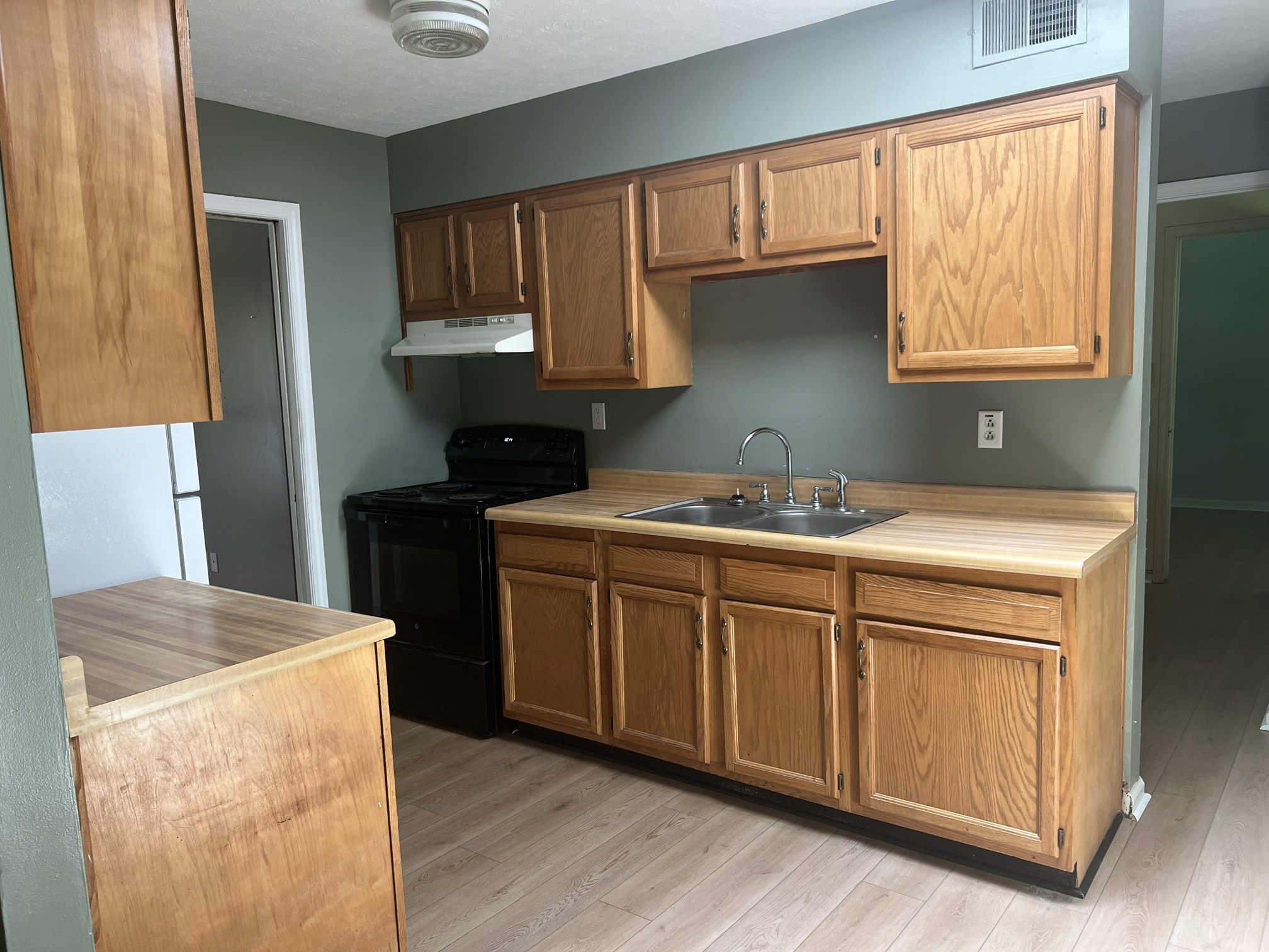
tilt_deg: -7.3
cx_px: 634
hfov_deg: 67.3
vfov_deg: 53.1
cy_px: 476
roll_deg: +2.1
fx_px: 953
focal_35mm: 26
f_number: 1.5
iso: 125
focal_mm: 5.7
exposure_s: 1/121
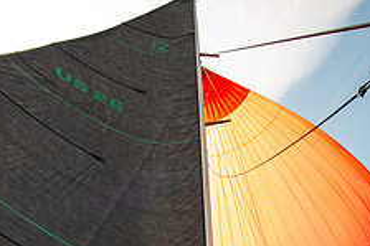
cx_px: 198
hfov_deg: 48.5
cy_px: 318
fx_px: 411
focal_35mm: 40
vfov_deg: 27.8
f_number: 5
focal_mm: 15
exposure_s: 1/800
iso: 250
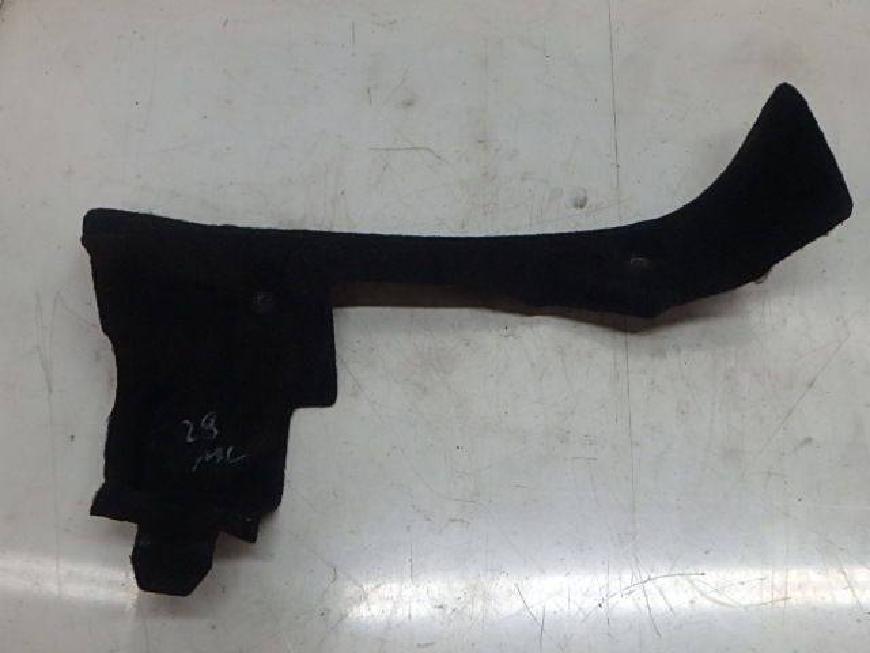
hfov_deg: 54.0
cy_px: 326
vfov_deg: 41.8
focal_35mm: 34
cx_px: 435
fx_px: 855
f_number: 4.9
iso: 250
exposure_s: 1/40
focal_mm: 6
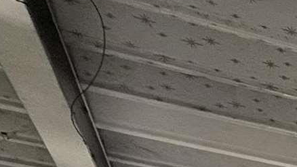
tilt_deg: -6.0
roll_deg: -4.2
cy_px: 631
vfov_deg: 8.0
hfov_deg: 11.8
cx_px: 861
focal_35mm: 107
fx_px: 842
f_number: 2.2
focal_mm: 2.22
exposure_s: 1/282
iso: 50
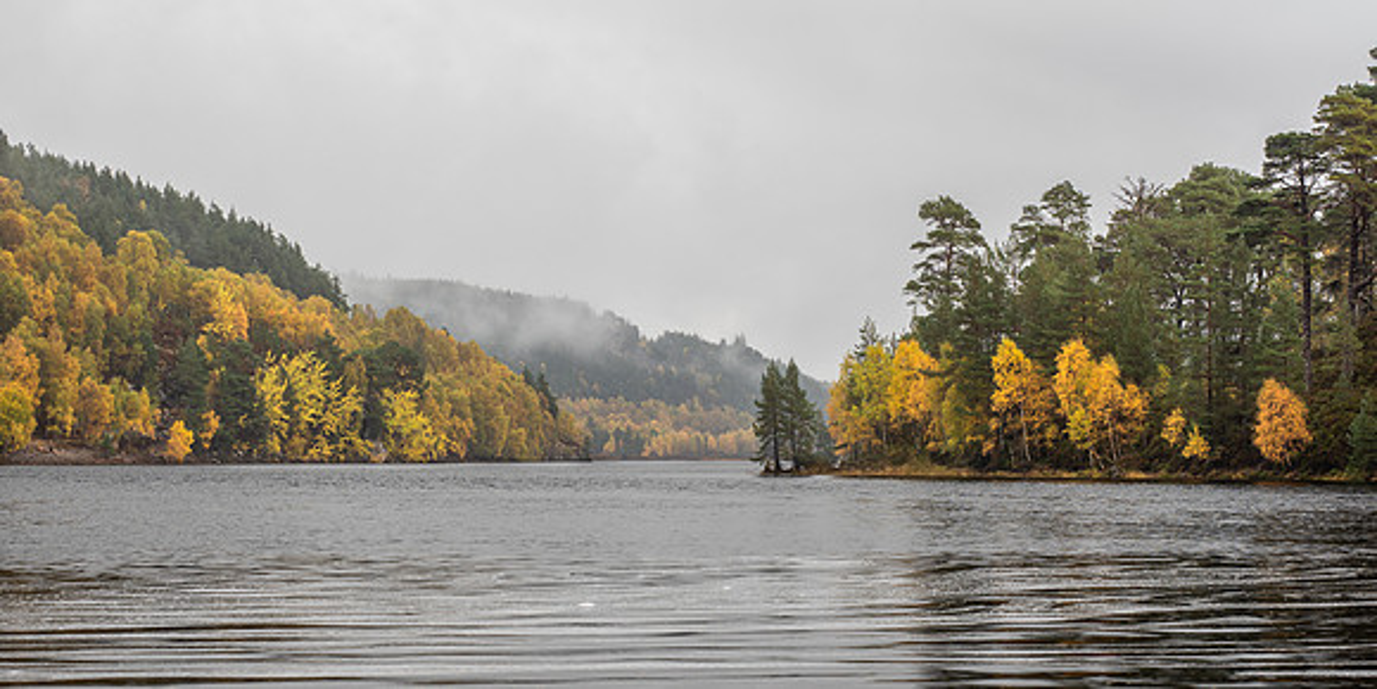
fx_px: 3182
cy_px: 392
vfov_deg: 12.3
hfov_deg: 24.4
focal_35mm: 89
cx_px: 688
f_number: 7.1
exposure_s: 1/10
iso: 64
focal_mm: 40
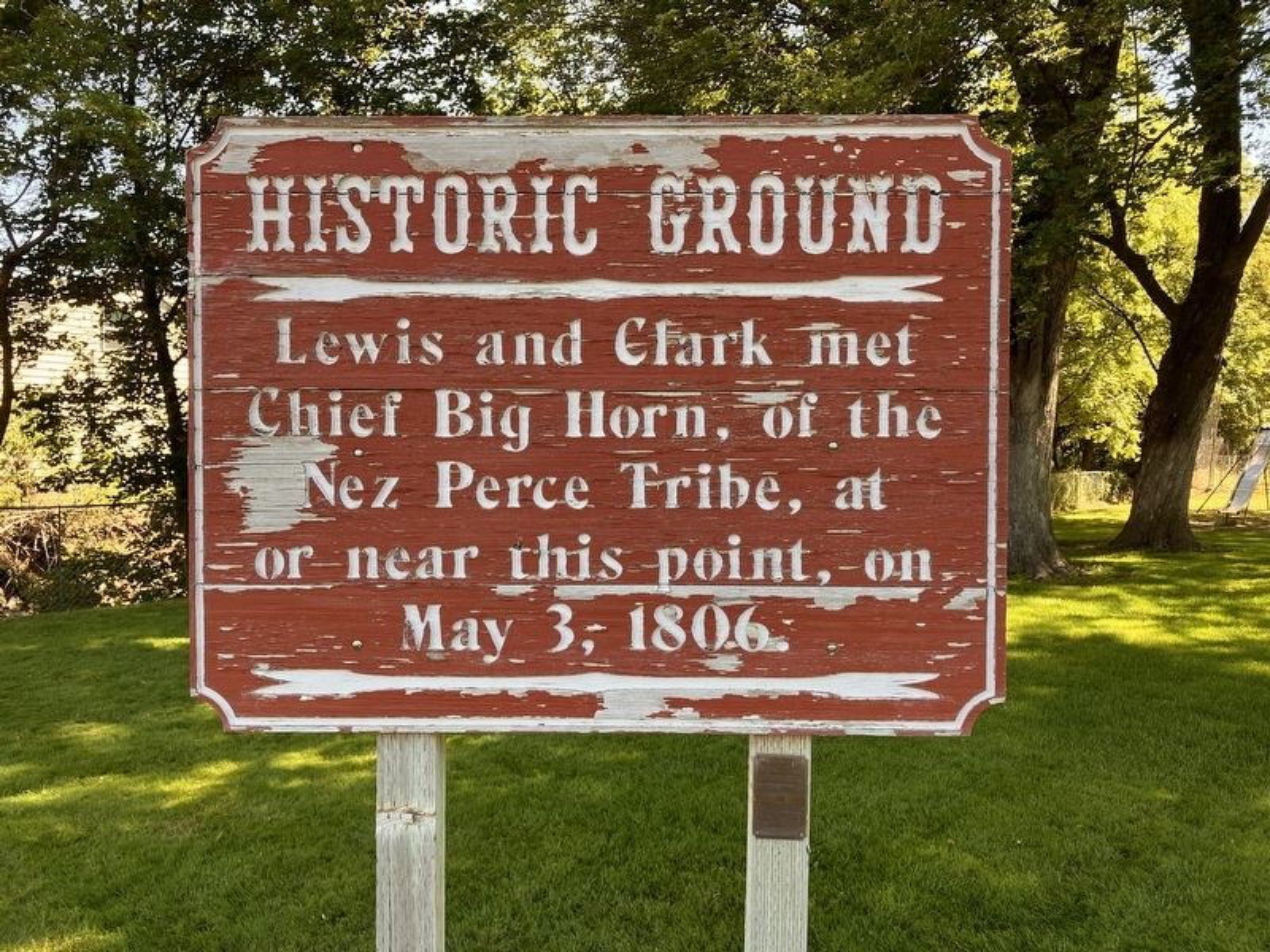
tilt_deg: -2.2
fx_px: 1027
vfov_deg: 49.7
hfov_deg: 63.4
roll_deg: -1.4
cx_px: 635
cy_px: 476
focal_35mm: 28
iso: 20
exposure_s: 1/131
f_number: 1.8
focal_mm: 3.99
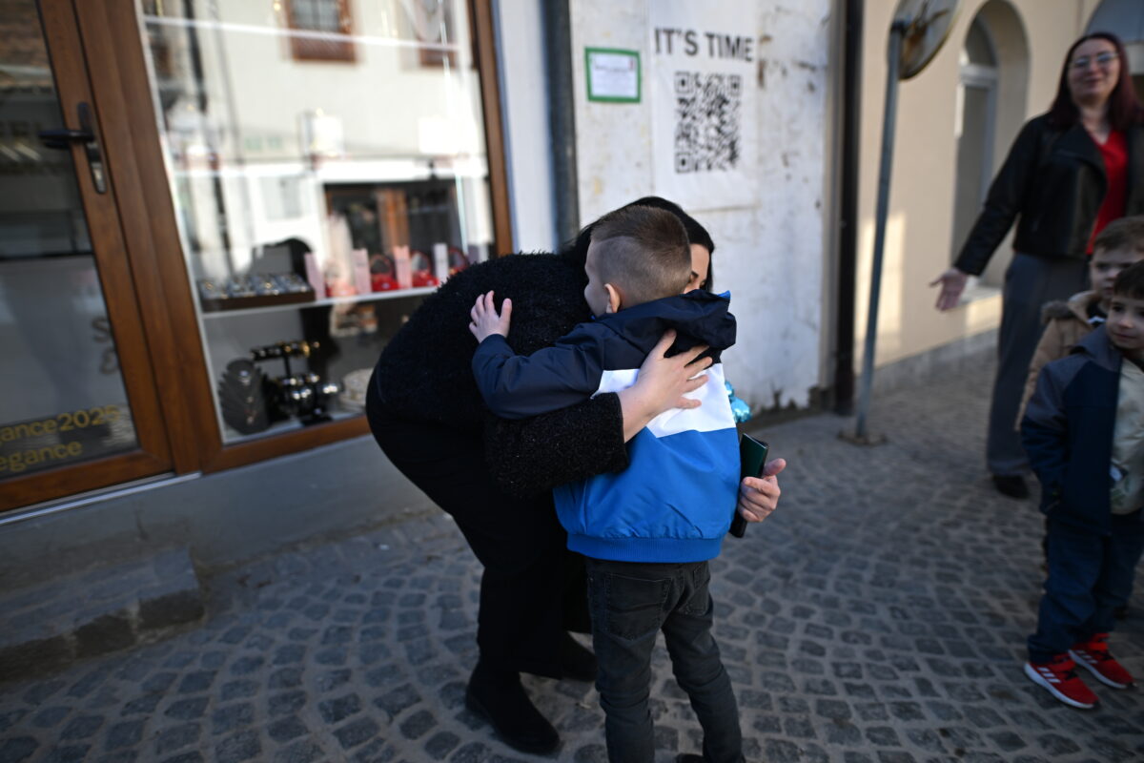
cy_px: 382
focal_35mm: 20
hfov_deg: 84.0
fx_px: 636
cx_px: 572
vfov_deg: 61.9
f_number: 1.4
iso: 50
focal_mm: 20
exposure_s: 1/640
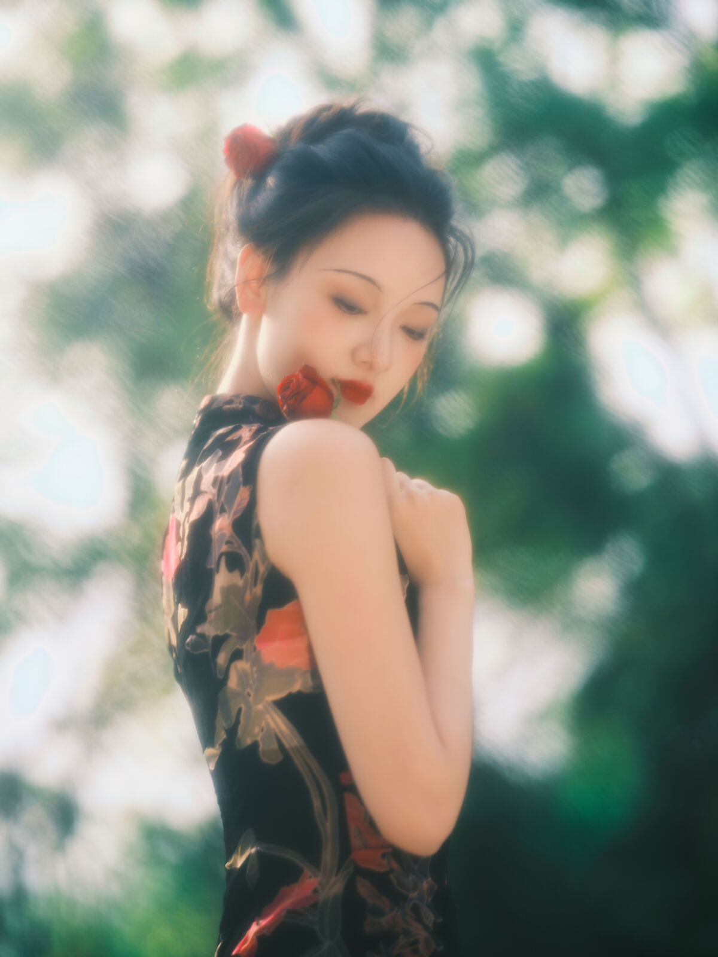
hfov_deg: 17.0
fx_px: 2406
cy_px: 478
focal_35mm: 87
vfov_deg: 22.5
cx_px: 359
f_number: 2.8
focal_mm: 110
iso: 400
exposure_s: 1/2000
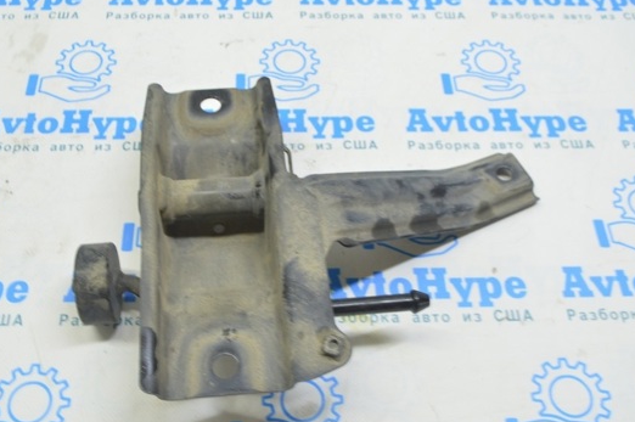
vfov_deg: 34.5
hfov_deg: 49.8
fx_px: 680
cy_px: 223
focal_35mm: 39
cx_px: 259
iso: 400
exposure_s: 1/15
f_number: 5.6
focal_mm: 21
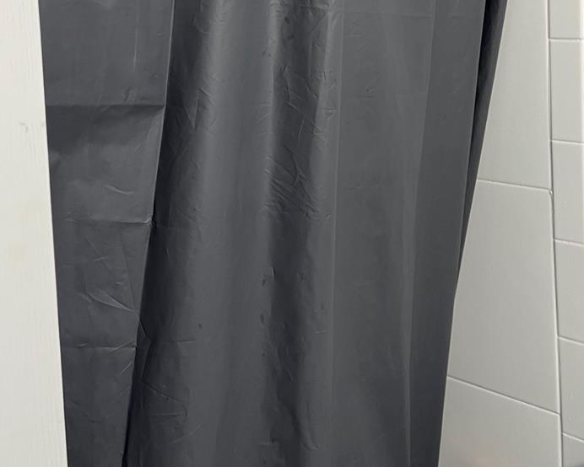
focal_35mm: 44
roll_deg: +2.9
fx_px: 761
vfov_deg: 32.2
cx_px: 272
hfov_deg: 42.0
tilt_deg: -4.3
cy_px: 32
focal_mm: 5.7
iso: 100
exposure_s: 1/60
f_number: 1.5
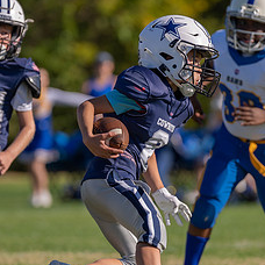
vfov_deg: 2.9
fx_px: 5283
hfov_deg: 2.9
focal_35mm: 610
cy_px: 181
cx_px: 142
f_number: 2.8
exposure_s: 1/2000
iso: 100
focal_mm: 200
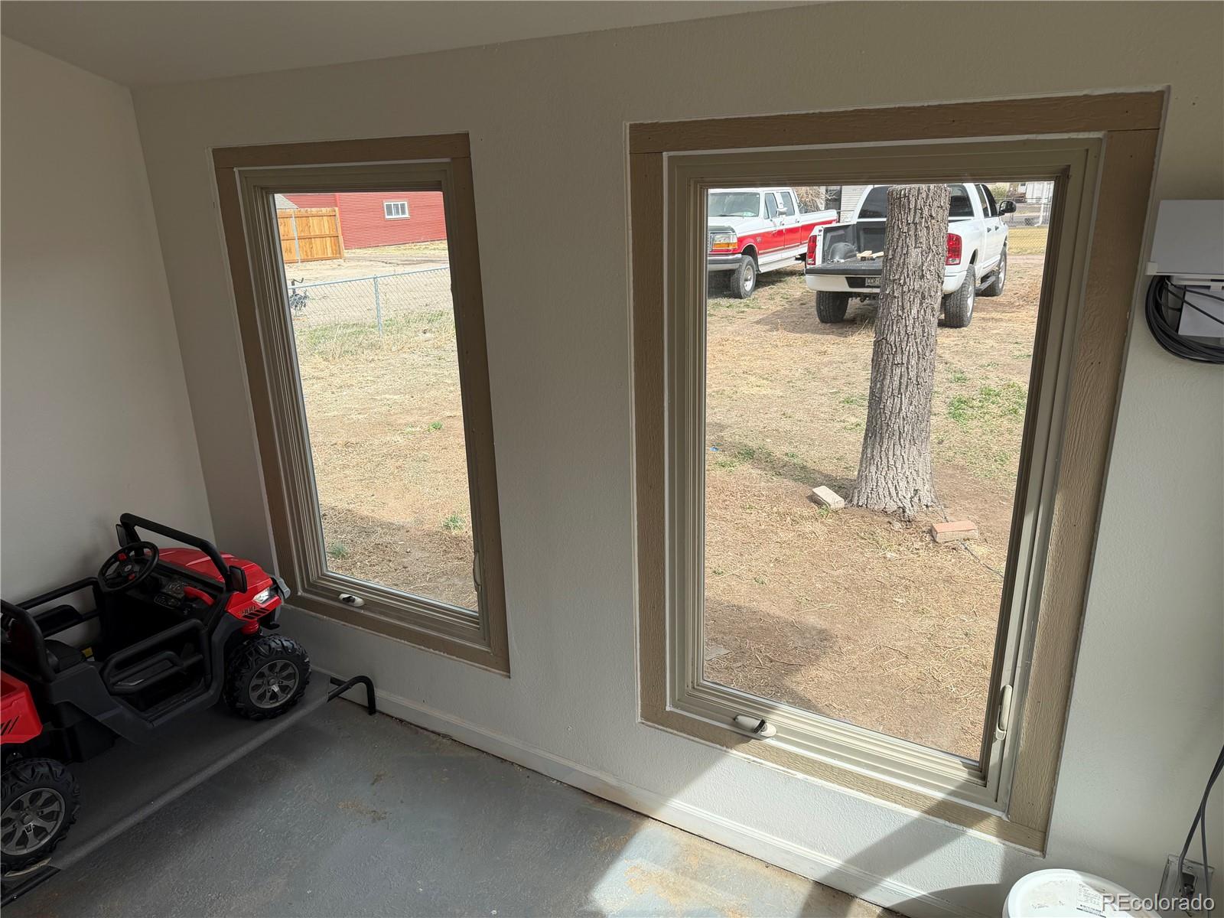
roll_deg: +1.5
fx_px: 849
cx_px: 612
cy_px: 459
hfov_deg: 71.6
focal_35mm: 24
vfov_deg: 56.8
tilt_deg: -17.6
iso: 80
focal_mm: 6.76
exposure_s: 1/1618
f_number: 1.78
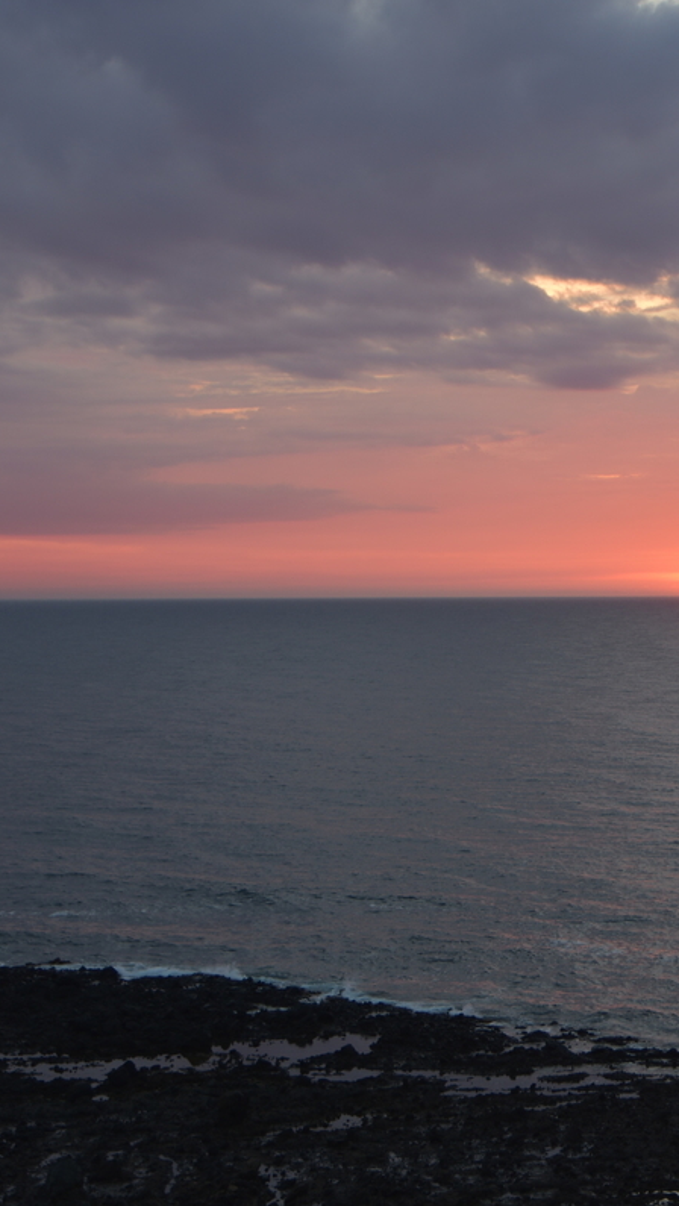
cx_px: 762
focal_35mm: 90
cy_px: 601
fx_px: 2879
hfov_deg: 13.2
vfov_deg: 23.7
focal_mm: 38
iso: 100
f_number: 4
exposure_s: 1/60
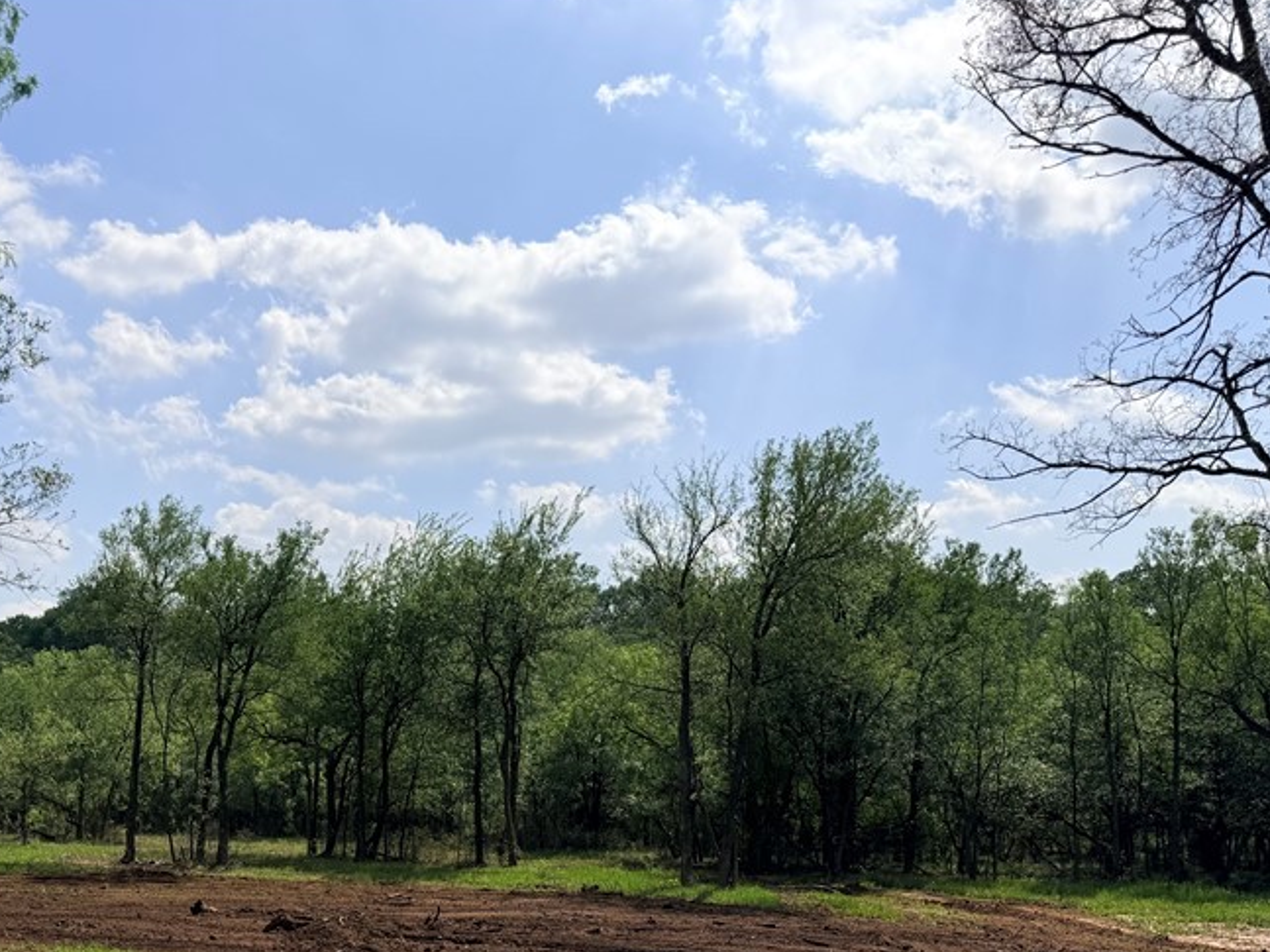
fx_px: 1394
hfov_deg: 48.1
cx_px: 410
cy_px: 740
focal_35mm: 38
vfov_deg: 36.6
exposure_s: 1/9091
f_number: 1.78
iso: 80
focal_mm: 6.76
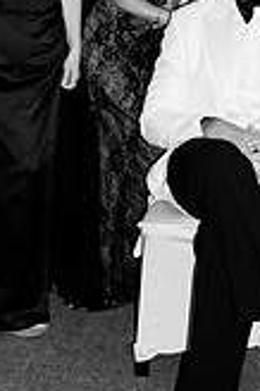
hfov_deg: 14.1
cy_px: -52
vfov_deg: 20.2
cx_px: 212
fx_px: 1042
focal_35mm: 96
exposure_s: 1/200
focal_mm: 35
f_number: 2.8
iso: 2000
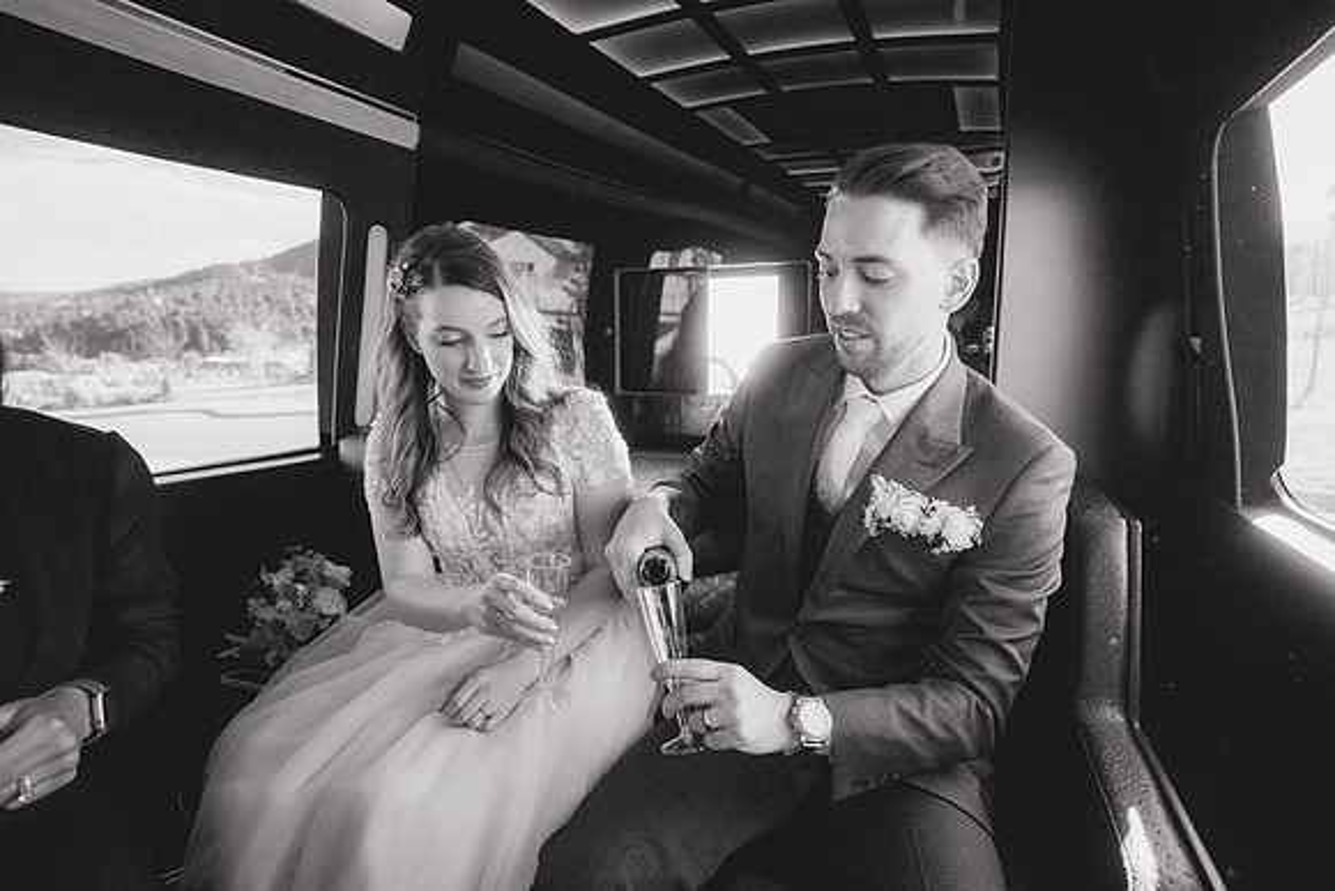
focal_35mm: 18
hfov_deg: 88.9
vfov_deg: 66.4
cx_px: 668
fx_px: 680
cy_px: 446
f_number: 2.8
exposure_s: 1/320
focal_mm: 18
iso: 3200
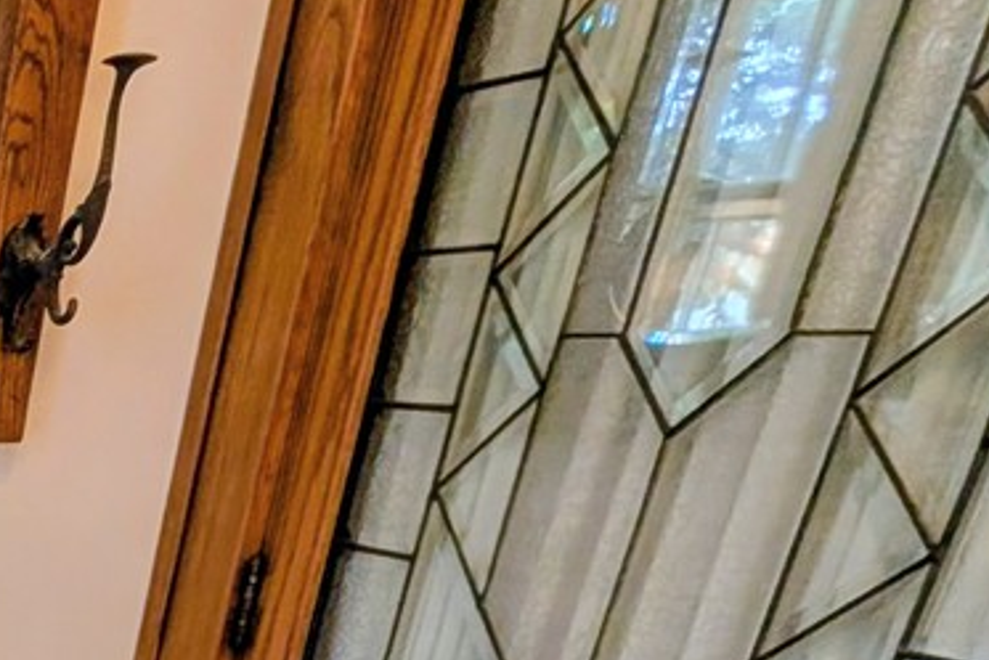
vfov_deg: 23.9
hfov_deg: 24.4
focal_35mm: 48
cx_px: -679
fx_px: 1319
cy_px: 912
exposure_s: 1/150
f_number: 1.7
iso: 51
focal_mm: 2.02
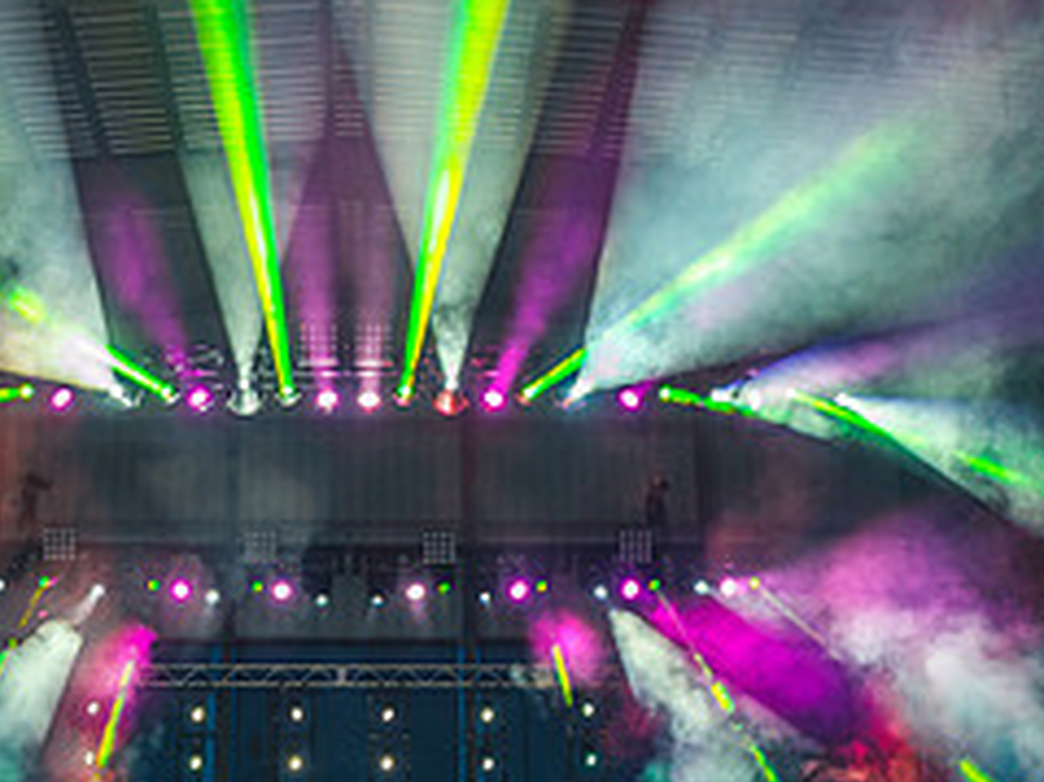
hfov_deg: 33.1
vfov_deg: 25.2
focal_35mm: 58
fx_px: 1748
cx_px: 384
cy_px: 422
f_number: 5.6
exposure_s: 1/40
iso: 640
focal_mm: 24
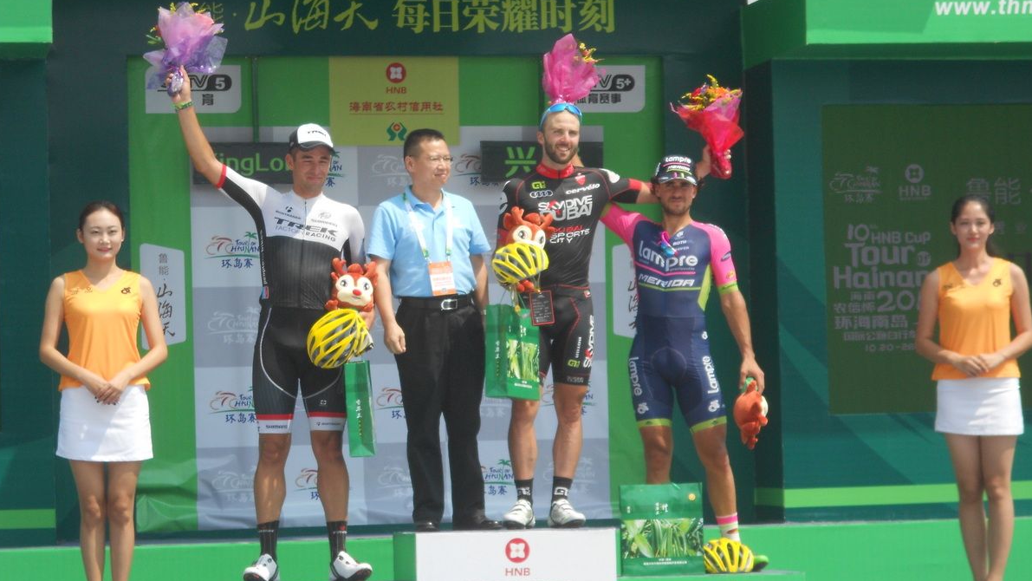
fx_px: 3393
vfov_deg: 9.8
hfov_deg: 17.3
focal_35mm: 124
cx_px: 516
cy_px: 323
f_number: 6
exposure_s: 1/250
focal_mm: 20.1
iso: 80
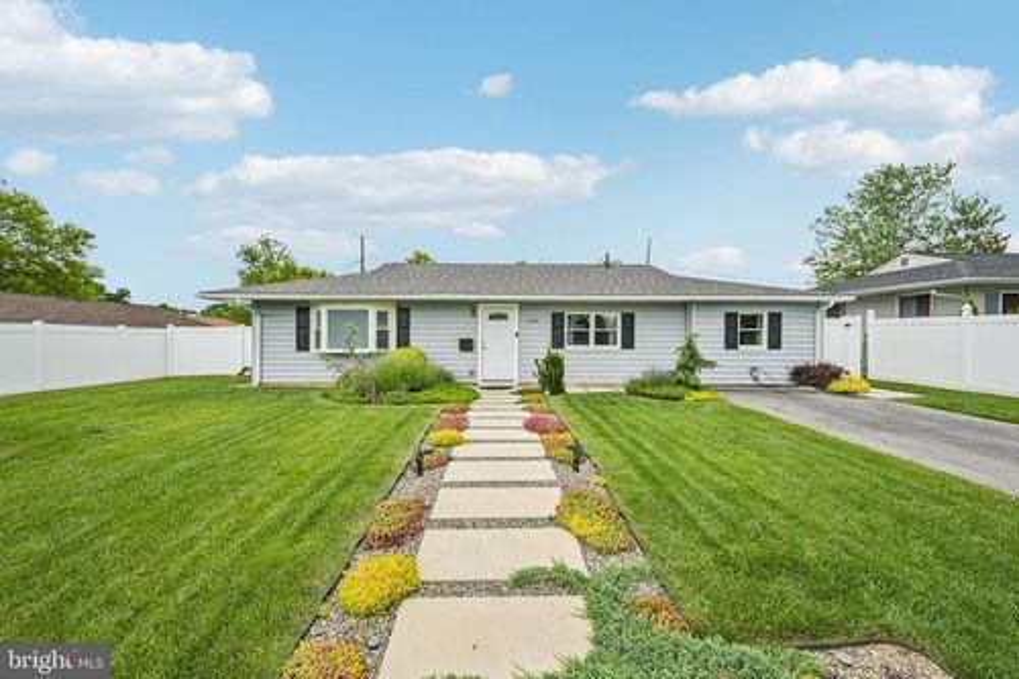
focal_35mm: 15
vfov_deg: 77.3
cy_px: 340
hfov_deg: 100.4
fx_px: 424
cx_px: 510
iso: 100
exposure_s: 1/200
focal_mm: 15
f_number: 8
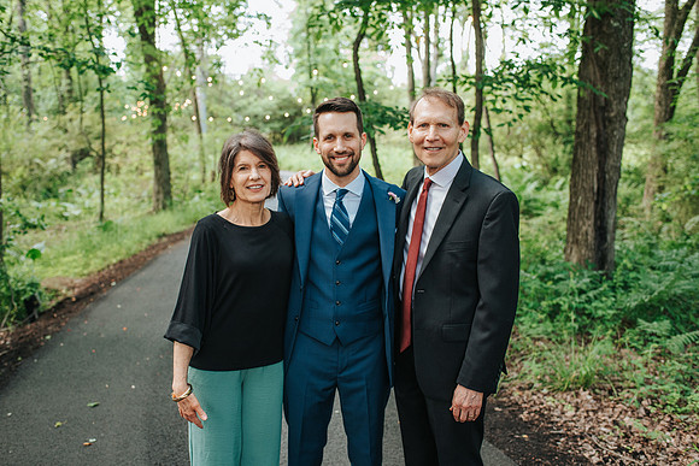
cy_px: 247
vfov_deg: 35.4
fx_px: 730
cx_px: 328
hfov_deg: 51.1
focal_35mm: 38
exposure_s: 1/250
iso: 1000
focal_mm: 35
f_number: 3.2
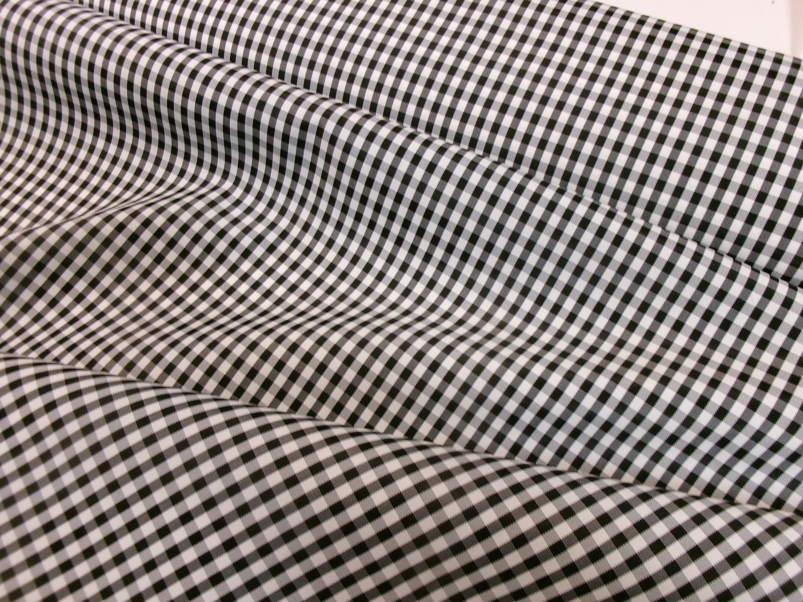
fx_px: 650
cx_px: 402
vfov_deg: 49.7
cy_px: 301
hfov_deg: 63.4
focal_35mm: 28
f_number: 3.9
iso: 400
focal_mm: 5.1
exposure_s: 1/17
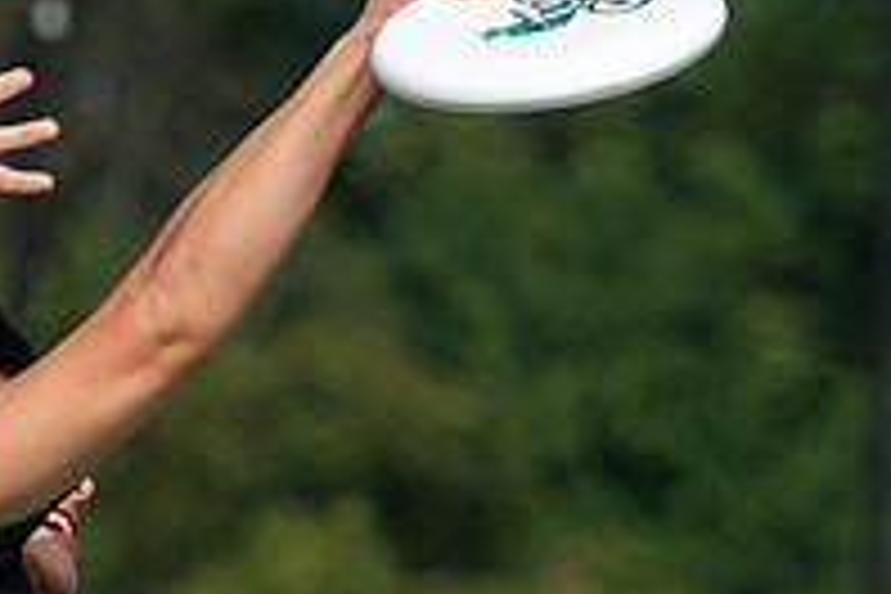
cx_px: -30
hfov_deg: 2.2
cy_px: 542
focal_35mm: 922
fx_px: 22818
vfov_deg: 1.5
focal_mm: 195
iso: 640
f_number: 5.6
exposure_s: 1/2500
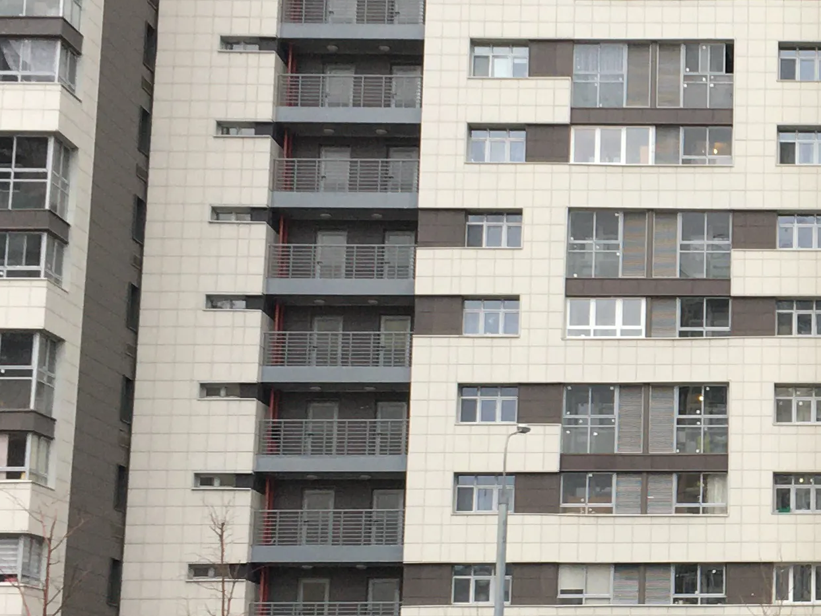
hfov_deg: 19.6
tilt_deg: +10.7
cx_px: 983
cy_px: 399
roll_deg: -0.5
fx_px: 2229
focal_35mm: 94
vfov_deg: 15.7
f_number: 2.2
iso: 40
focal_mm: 4.15
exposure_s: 1/100
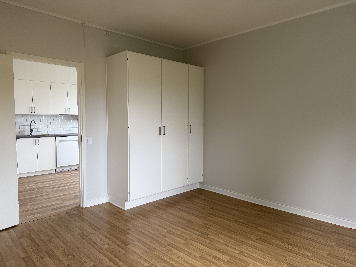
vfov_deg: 56.8
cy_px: 134
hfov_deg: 71.6
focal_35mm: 24
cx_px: 178
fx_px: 247
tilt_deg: -3.3
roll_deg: +0.3
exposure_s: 1/68
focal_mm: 6.76
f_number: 1.78
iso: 200
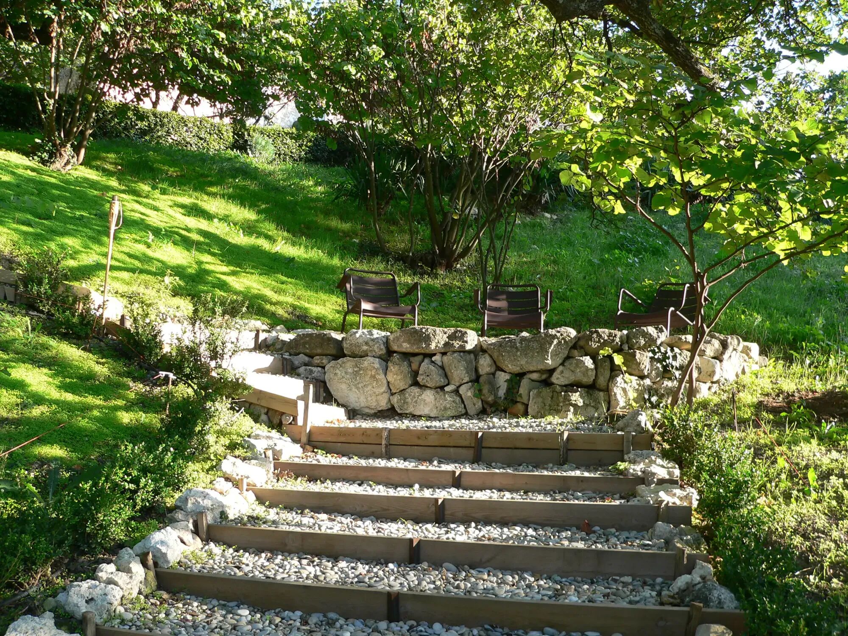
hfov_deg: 51.4
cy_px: 318
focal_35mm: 36
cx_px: 424
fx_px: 882
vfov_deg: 39.7
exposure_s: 1/100
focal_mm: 6
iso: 80
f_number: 2.8
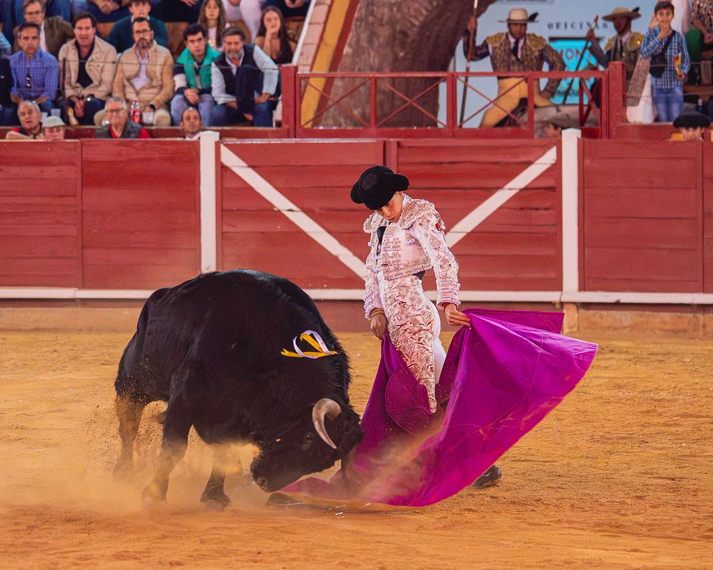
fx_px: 4593
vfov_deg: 7.1
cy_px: 280
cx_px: 314
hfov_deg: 8.9
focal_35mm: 218
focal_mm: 177.3
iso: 16000
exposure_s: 1/500
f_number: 5.6
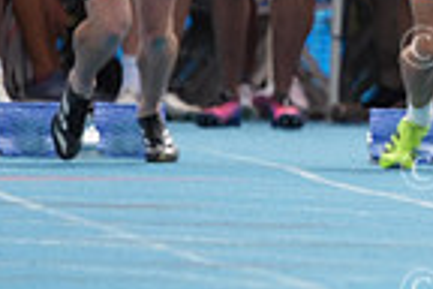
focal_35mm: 2419
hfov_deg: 0.9
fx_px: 29093
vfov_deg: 0.6
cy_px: -14
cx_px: 836
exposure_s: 1/1600
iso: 500
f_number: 6.3
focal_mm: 600
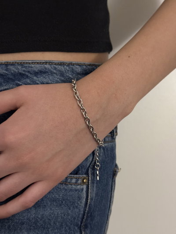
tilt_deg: -7.0
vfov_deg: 39.6
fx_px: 325
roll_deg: -0.8
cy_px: 117
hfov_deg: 30.3
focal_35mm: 48
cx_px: 88
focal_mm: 6.76
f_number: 1.78
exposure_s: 1/33
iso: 400
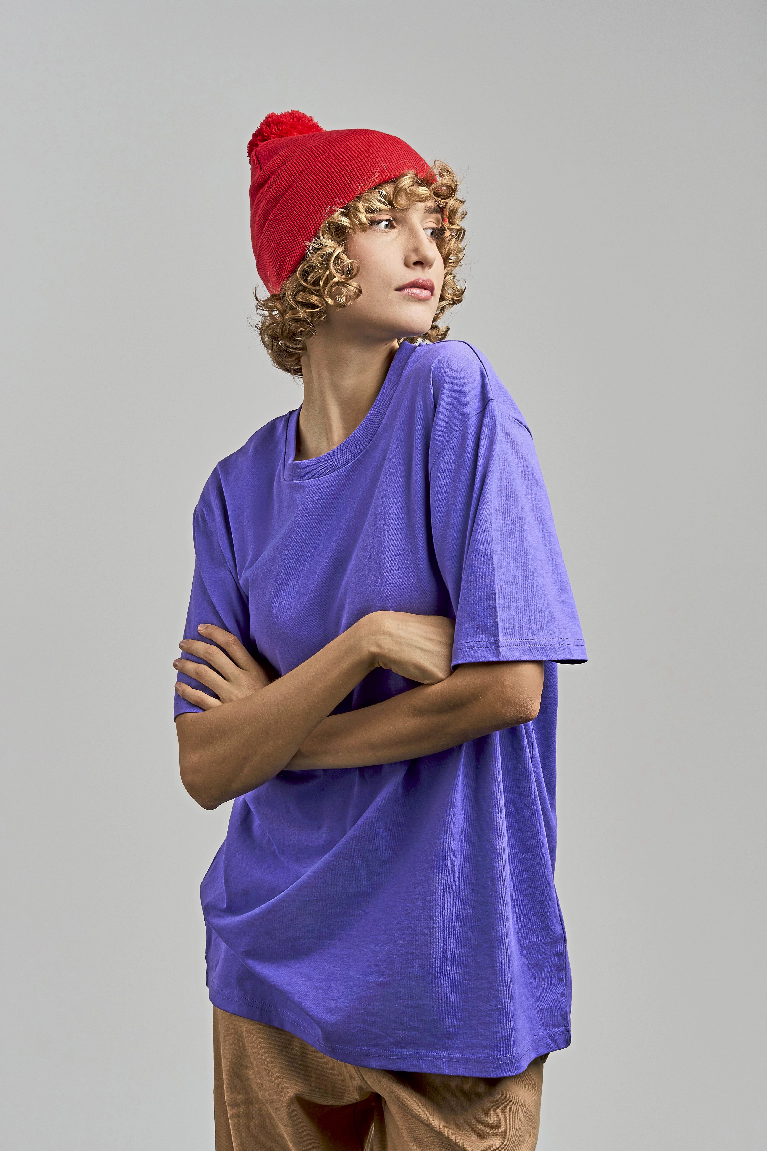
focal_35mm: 75
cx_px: 384
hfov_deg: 18.2
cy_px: 576
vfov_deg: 27.0
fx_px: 2397
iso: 320
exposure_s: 1/160
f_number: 9
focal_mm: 50
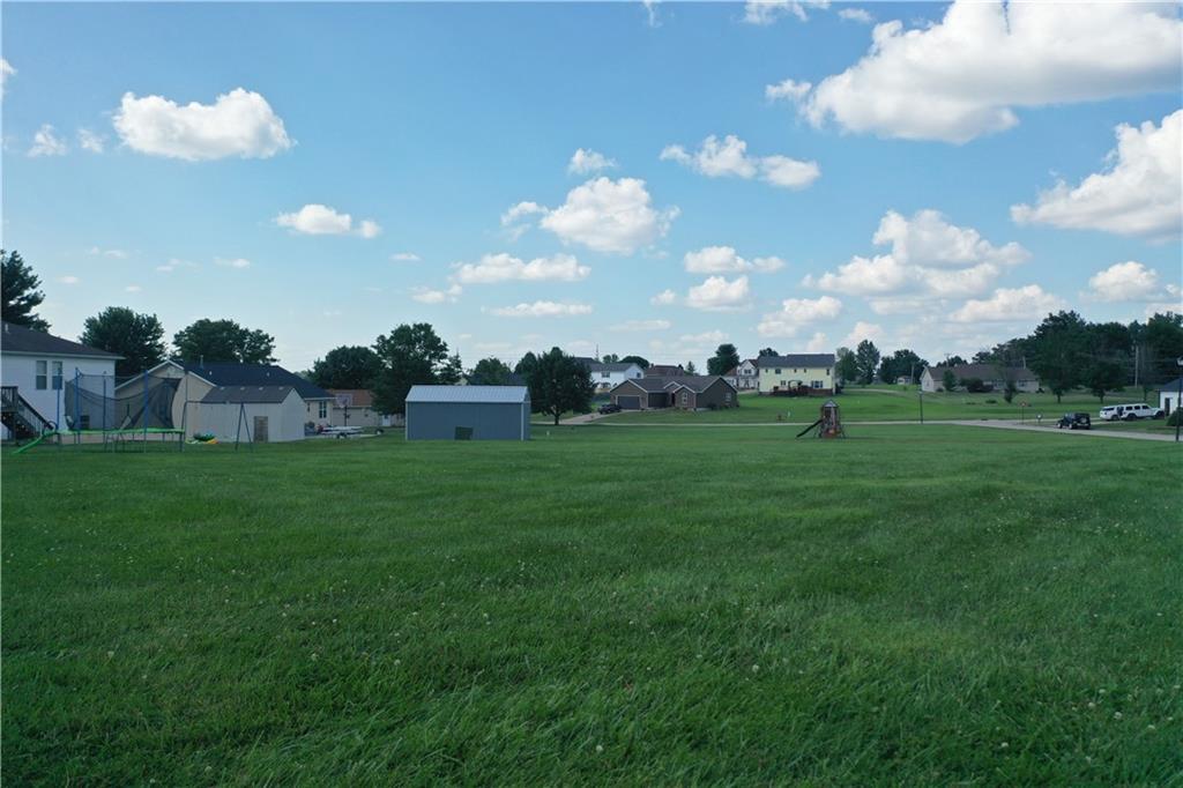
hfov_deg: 65.5
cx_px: 592
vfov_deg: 46.4
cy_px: 394
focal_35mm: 28
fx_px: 920
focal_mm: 10.26
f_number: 2.8
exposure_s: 1/1600
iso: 100
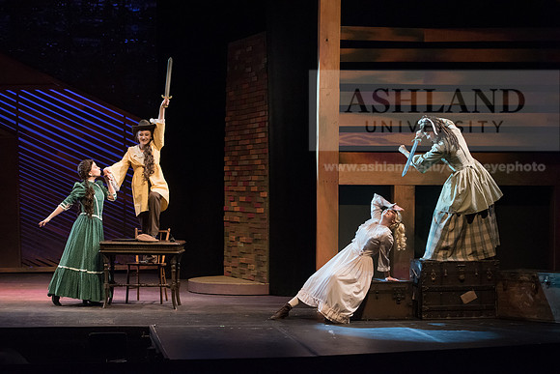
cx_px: 280
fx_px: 1089
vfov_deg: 19.5
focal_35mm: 70
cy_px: 187
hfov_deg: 28.8
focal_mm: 70
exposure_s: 1/400
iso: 5000
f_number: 4.5
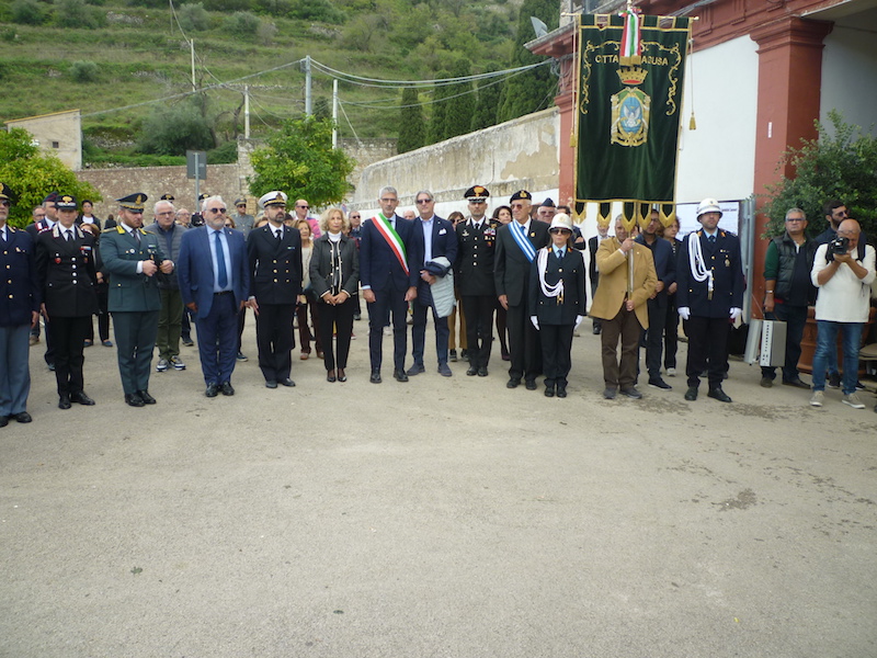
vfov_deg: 48.2
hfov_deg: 61.7
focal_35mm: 29
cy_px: 329
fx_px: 735
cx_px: 438
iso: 80
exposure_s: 1/160
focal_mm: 5.2
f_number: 3.3
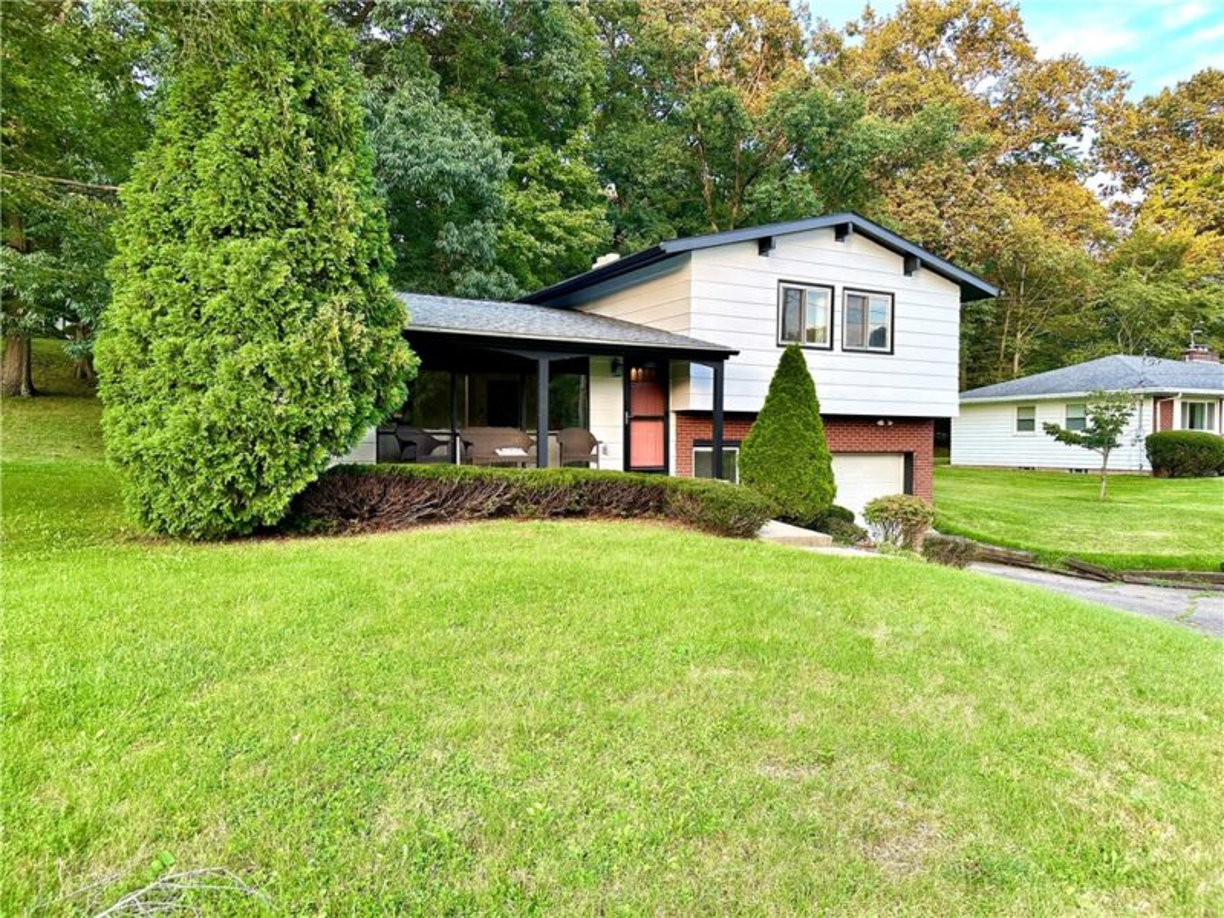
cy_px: 459
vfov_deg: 56.8
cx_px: 612
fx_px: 849
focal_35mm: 24
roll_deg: -1.1
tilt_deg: -0.4
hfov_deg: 71.6
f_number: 1.78
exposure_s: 1/121
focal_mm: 6.86
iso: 160
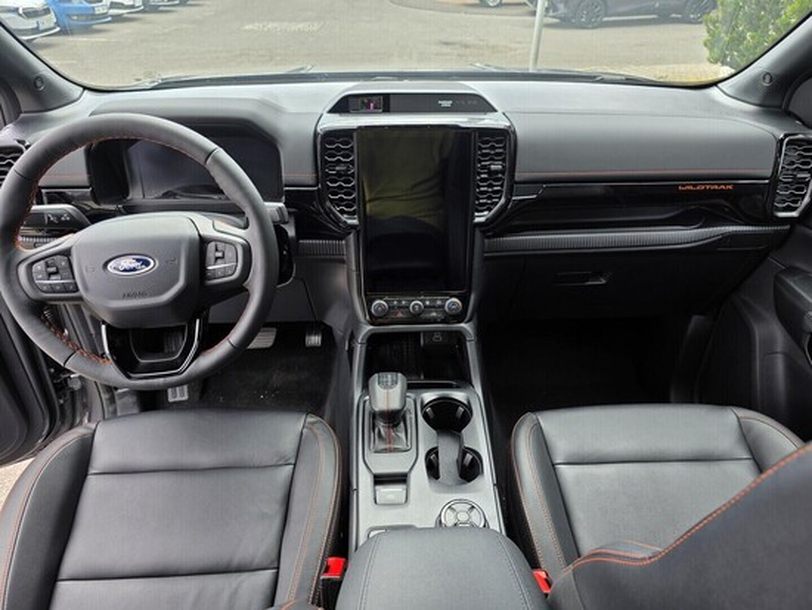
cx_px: 406
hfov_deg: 73.9
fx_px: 540
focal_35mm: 23
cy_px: 305
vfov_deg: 58.9
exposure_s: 1/54
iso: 16
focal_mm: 6.3
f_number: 1.7
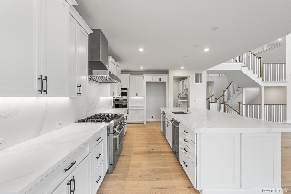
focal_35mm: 16
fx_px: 129
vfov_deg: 73.7
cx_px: 146
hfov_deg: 96.7
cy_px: 97
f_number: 10
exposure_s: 1/8
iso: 400
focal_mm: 16
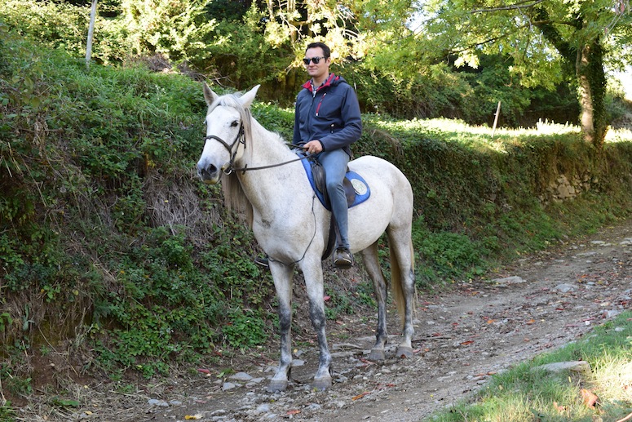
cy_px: 211
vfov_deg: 29.0
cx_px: 316
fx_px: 816
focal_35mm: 46
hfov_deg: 42.3
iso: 720
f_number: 8
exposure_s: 1/60
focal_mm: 31
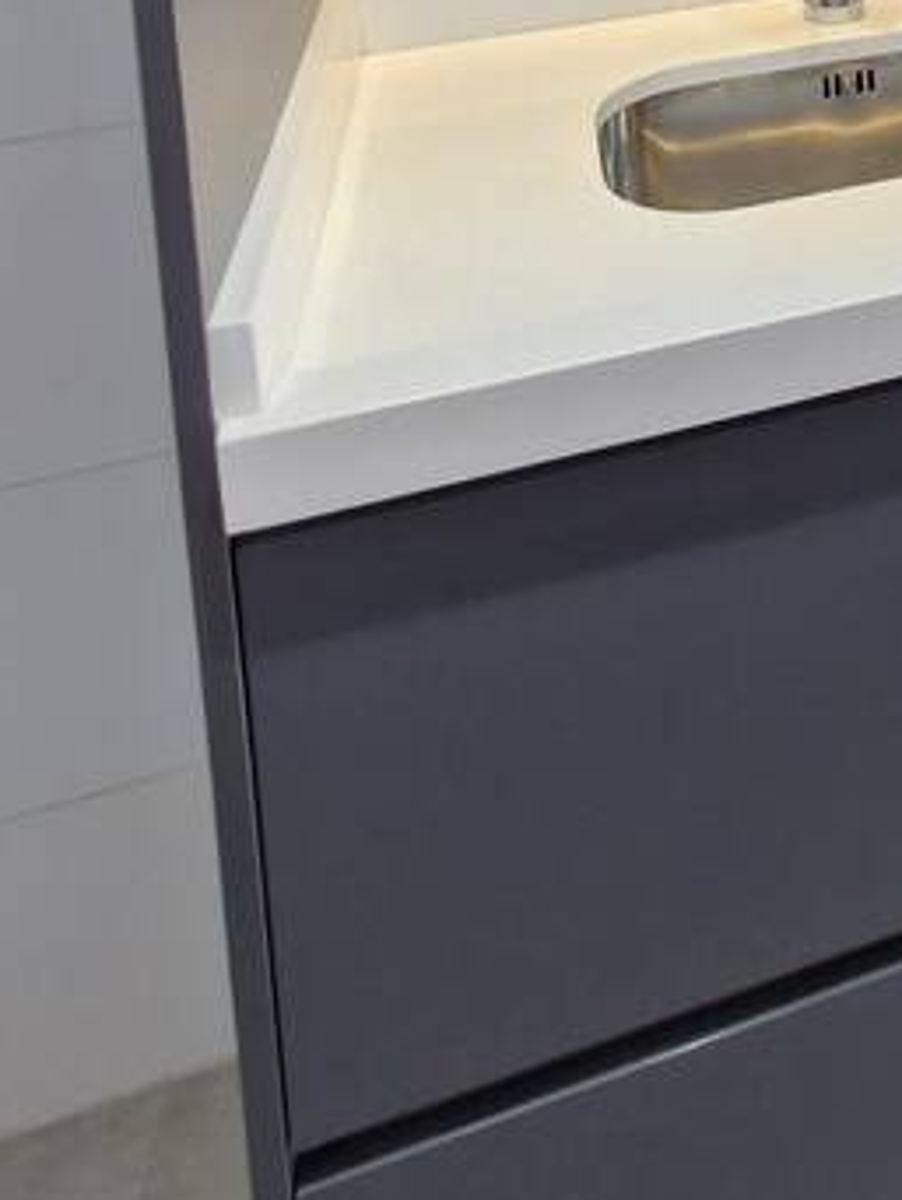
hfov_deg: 30.2
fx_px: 1423
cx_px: 1074
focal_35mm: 41
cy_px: -309
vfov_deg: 34.4
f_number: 2.2
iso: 160
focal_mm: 1.74
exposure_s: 1/60
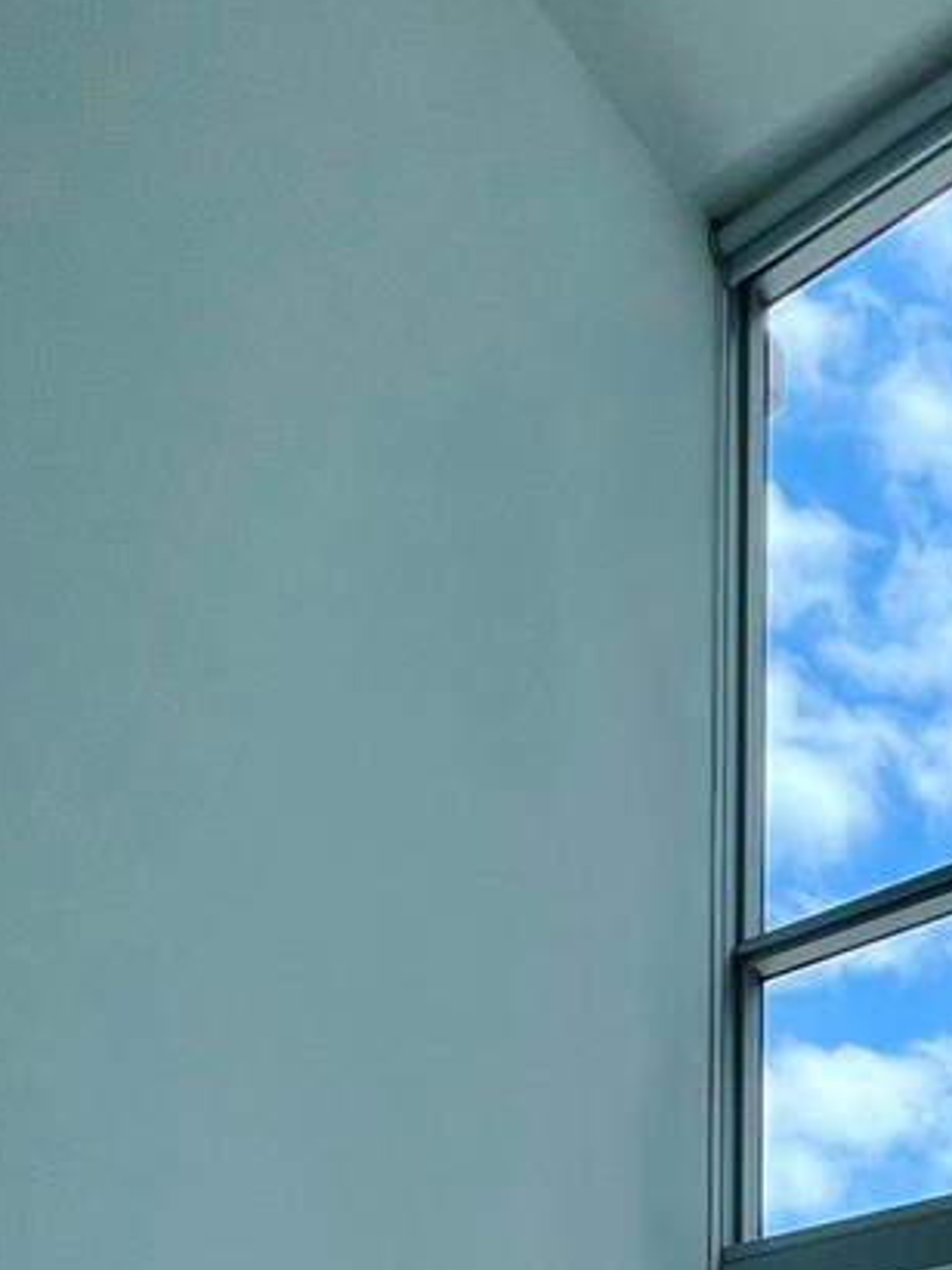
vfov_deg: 32.4
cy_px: 1755
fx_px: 1394
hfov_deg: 35.2
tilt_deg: +2.8
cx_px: 878
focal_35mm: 38
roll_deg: -1.0
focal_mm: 1.57
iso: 32
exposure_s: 1/314
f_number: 1.8
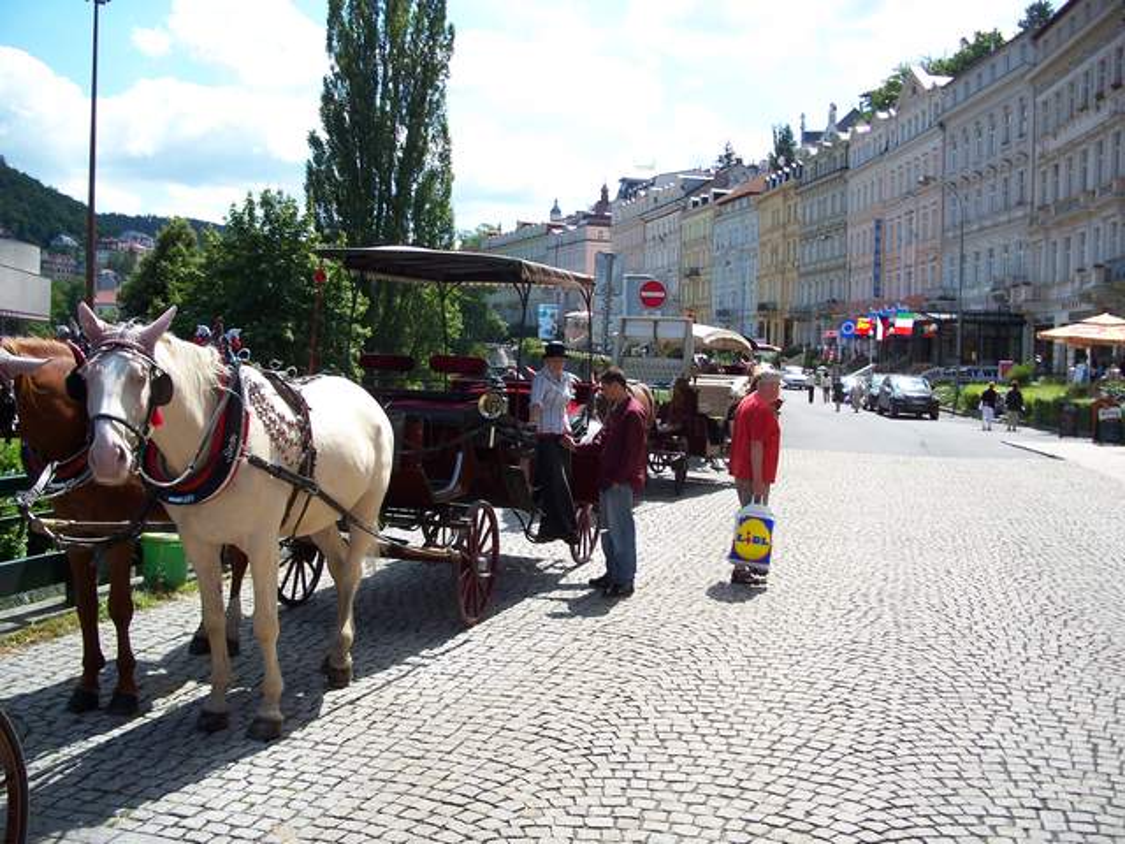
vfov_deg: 38.7
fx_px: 1202
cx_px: 562
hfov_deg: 50.1
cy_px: 422
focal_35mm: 37
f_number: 2.8
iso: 64
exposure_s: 1/640
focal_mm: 7.8
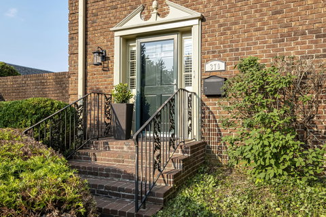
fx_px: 244
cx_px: 163
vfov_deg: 47.9
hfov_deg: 67.4
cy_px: 108
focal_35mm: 27
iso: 320
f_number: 8
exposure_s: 1/450
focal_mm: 18.2
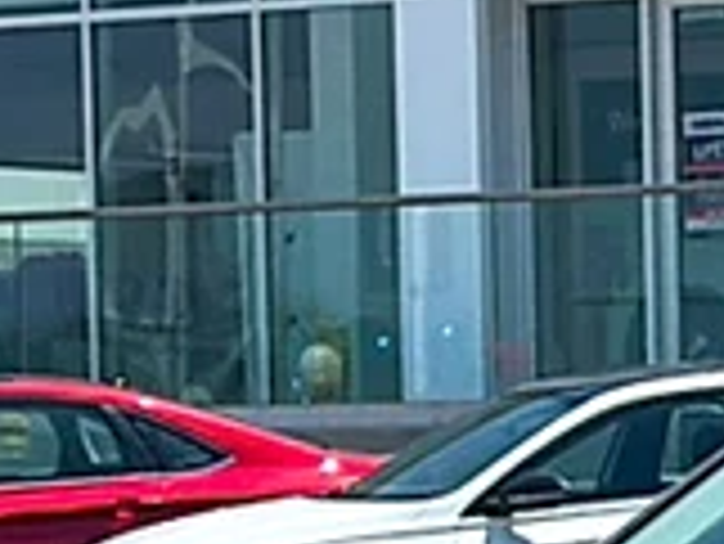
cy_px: 910
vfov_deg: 5.9
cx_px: 1210
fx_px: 5191
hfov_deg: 7.8
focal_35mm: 248
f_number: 1.78
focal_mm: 6.86
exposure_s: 1/5319
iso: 64
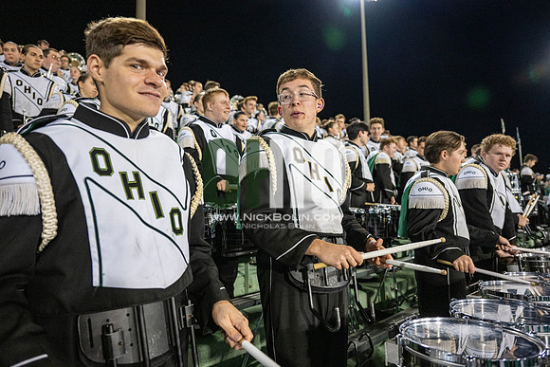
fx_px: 367
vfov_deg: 53.2
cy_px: 184
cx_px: 275
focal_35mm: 24
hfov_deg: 73.7
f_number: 3.2
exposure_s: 1/500
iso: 2000
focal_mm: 24
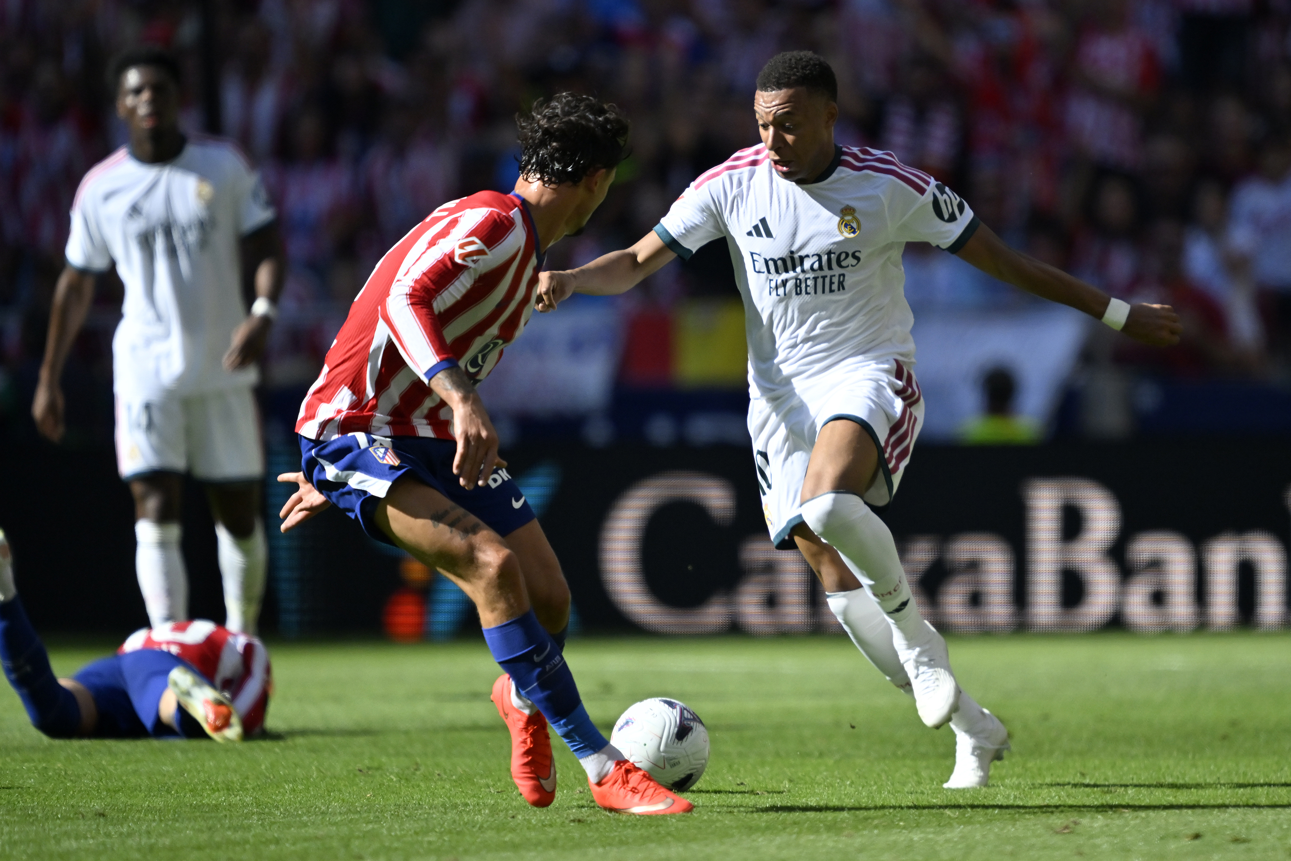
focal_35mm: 560
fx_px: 20082
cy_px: 430
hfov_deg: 3.7
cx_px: 646
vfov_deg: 2.5
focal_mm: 560
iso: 1250
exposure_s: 1/10000
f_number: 4
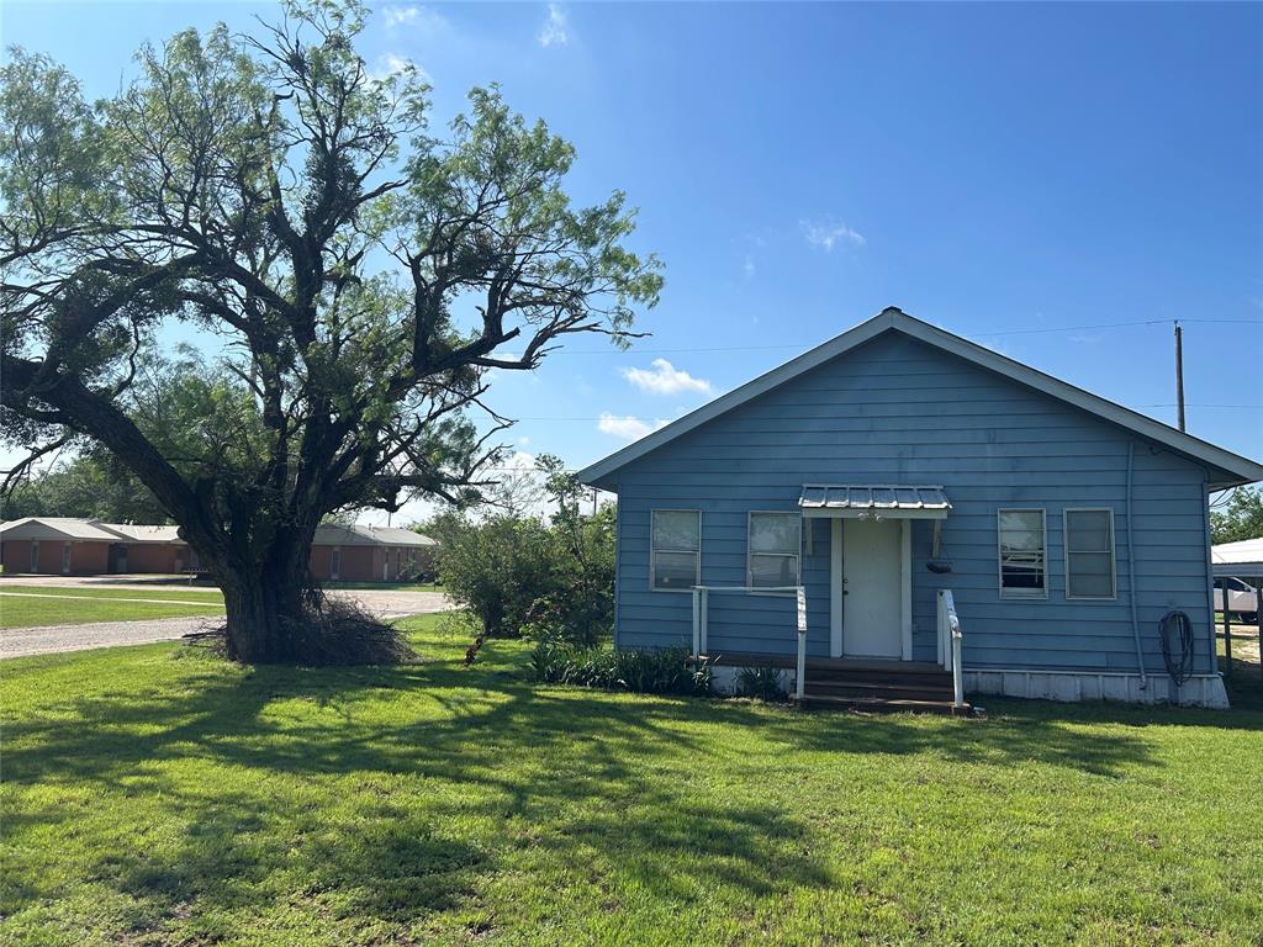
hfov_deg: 67.3
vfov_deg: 53.1
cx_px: 632
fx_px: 949
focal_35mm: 26
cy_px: 474
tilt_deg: +5.6
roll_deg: -0.3
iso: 50
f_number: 1.5
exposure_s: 1/3968
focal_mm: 5.7
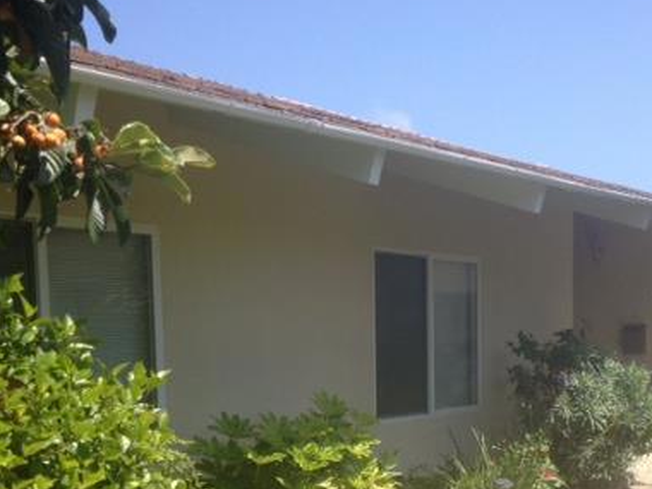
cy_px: 384
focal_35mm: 59
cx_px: 408
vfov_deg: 24.5
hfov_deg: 32.5
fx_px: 1111
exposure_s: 1/1314
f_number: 2.4
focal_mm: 4.28
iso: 50
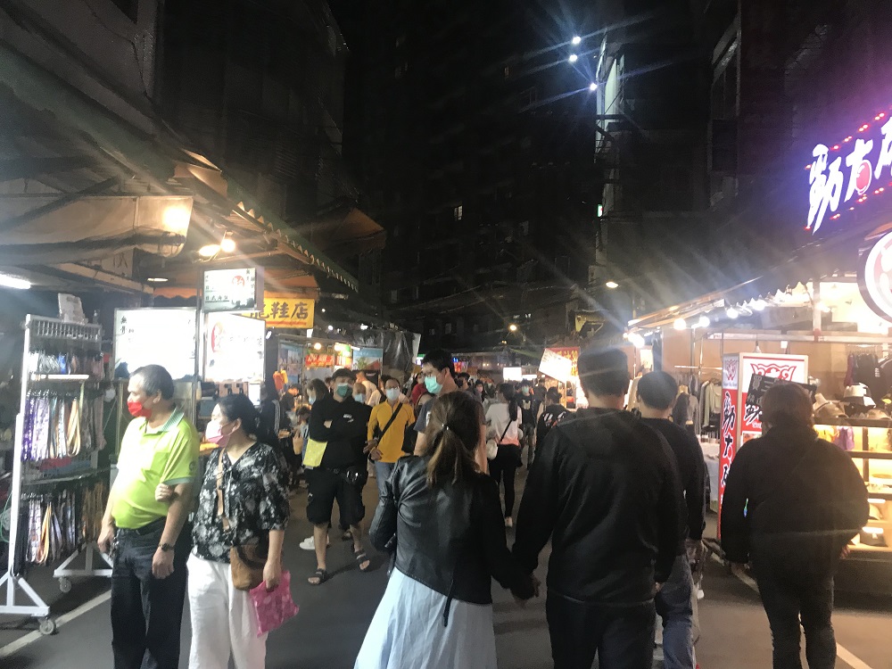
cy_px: 334
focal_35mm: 28
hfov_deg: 63.4
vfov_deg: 49.7
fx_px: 722
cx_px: 446
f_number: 1.8
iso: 40
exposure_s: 1/30
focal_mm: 3.99
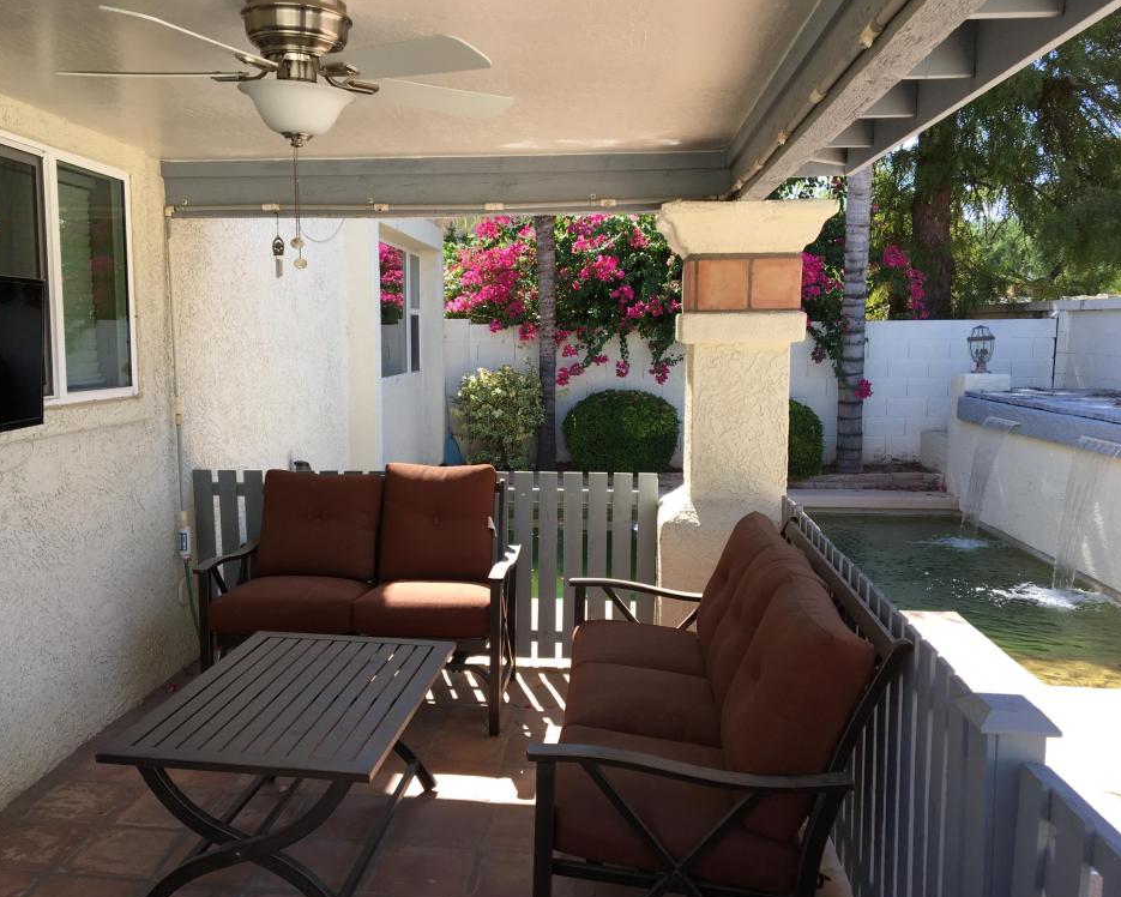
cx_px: 510
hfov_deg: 57.1
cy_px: 453
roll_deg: +0.8
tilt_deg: -7.4
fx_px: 1028
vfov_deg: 47.1
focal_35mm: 31
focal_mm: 4.15
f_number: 2.2
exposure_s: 1/354
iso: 25
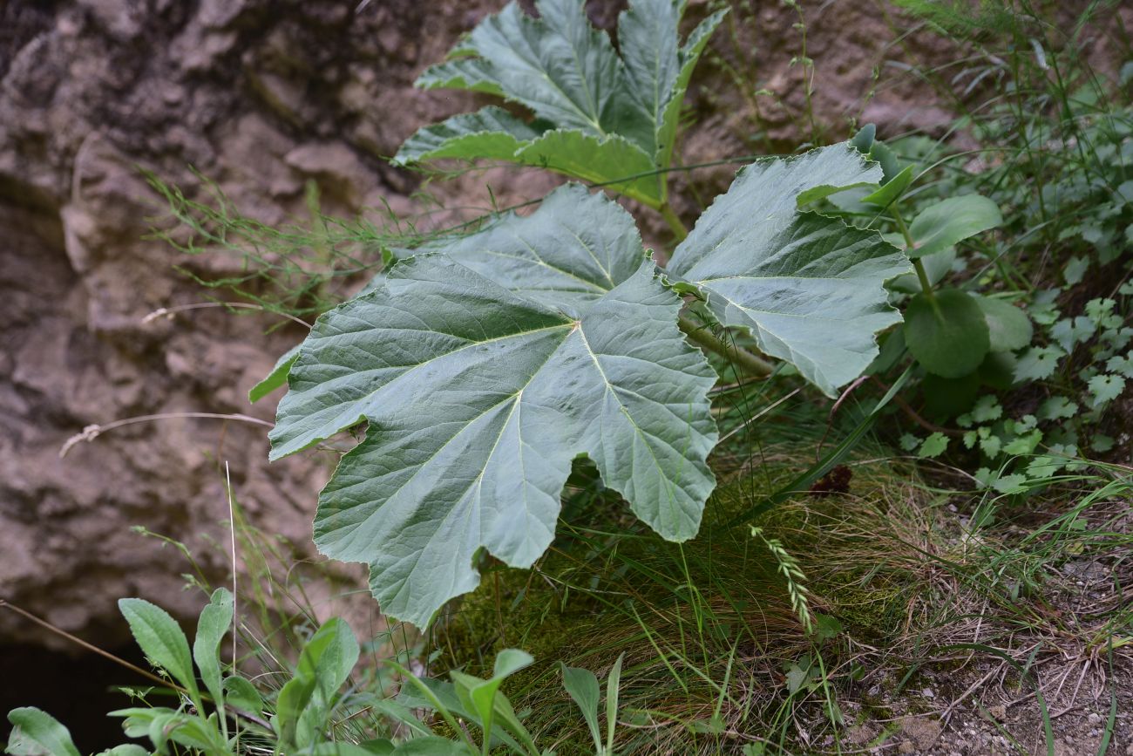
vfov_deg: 27.0
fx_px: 1574
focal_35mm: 50
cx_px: 566
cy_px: 378
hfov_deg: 39.6
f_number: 4.5
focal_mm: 50
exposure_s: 1/125
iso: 100
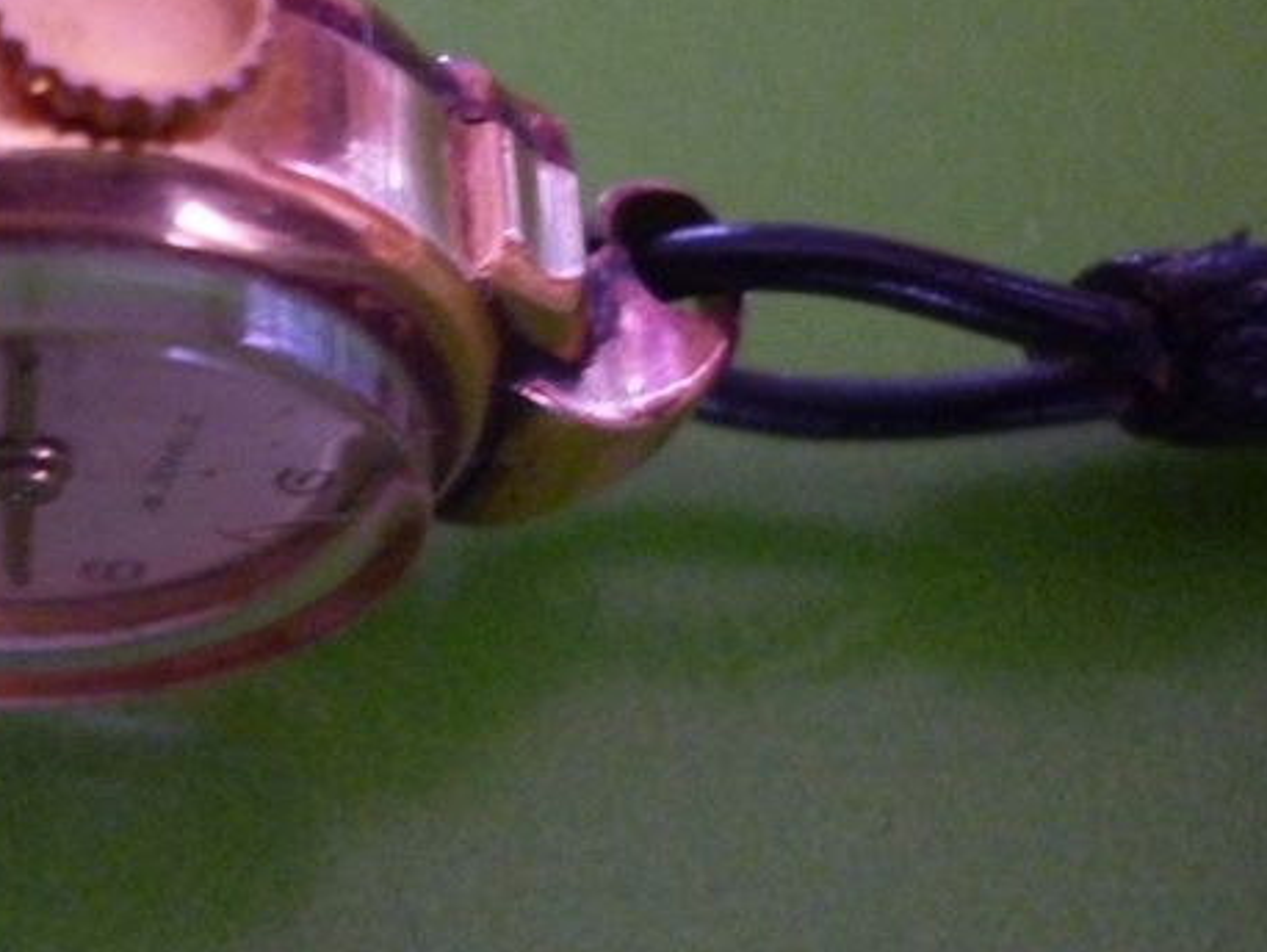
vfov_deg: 20.4
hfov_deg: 26.1
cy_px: 354
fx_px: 2637
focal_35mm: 72
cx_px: 105
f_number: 2.8
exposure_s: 1/8
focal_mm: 5.5
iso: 400
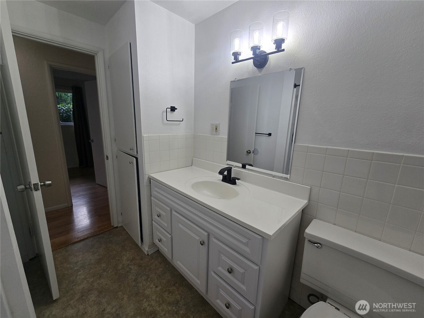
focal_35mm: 13
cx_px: 212
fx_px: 159
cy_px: 159
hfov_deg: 106.2
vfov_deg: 89.9
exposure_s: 1/185
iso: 50
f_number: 2.2
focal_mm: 2.2
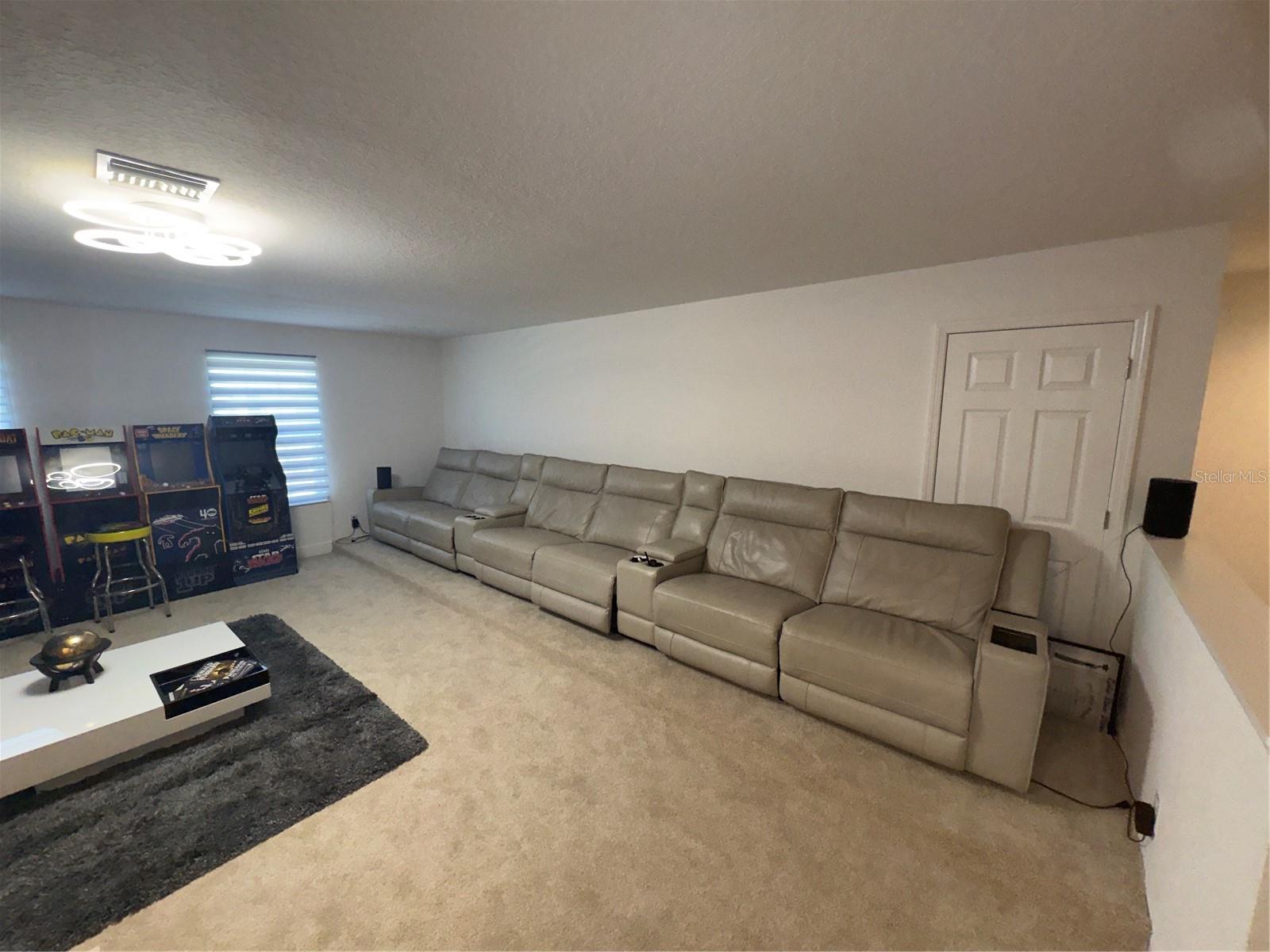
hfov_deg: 102.1
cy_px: 476
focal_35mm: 14
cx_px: 635
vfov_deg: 85.7
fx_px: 514
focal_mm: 2.22
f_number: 2.2
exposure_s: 1/120
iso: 200
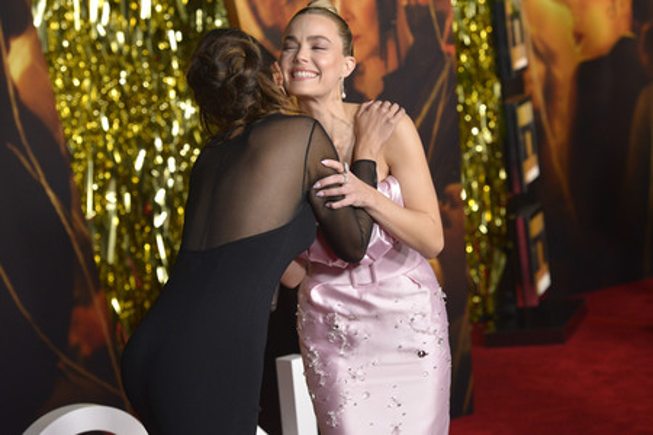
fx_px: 1904
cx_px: 326
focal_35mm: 105
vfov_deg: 13.0
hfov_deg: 19.5
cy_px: 218
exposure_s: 1/320
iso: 2000
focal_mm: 105
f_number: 5
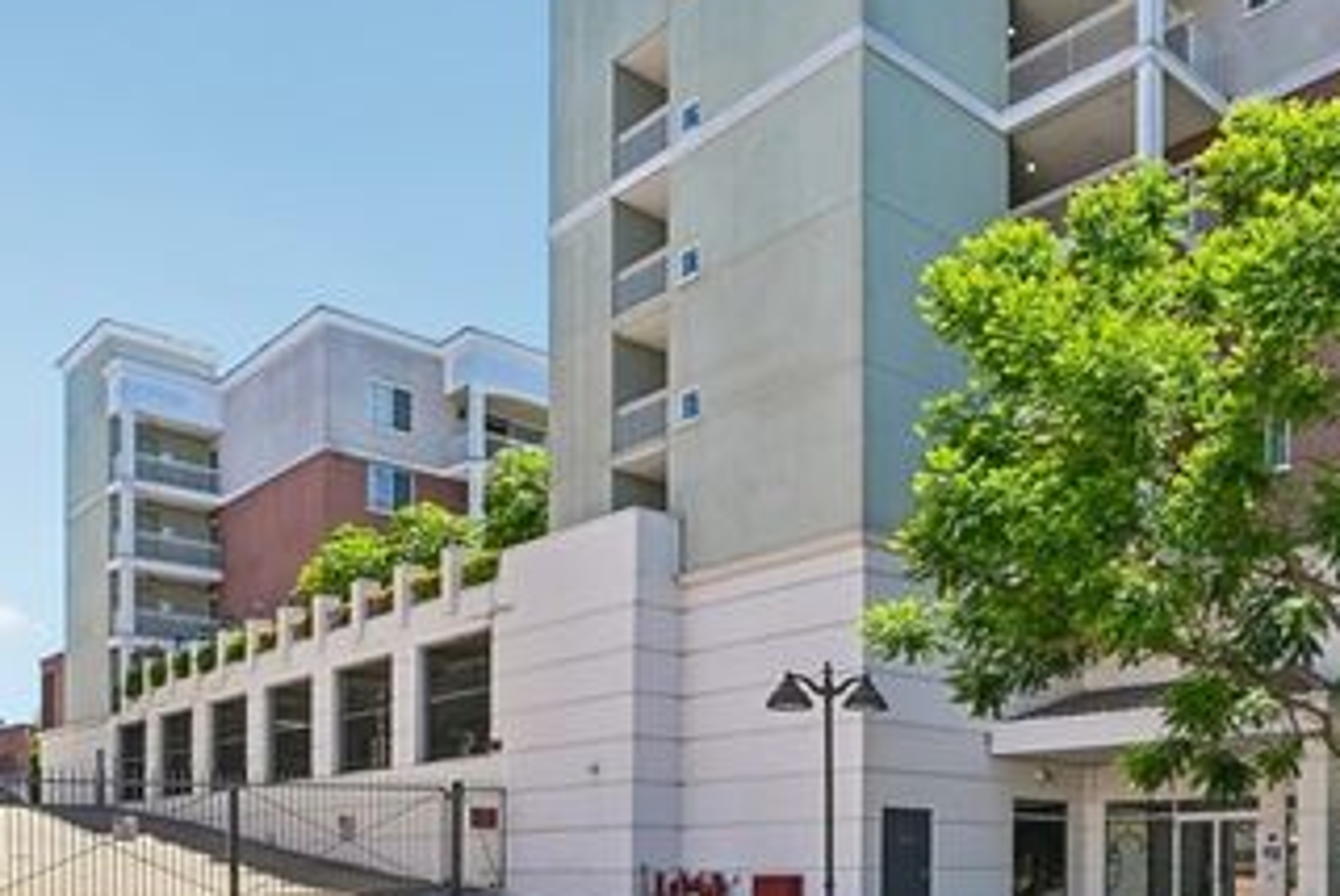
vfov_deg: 43.2
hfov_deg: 53.2
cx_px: 1235
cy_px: 308
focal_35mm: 30
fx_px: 1118
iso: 250
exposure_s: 1/20
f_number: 25
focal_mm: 15
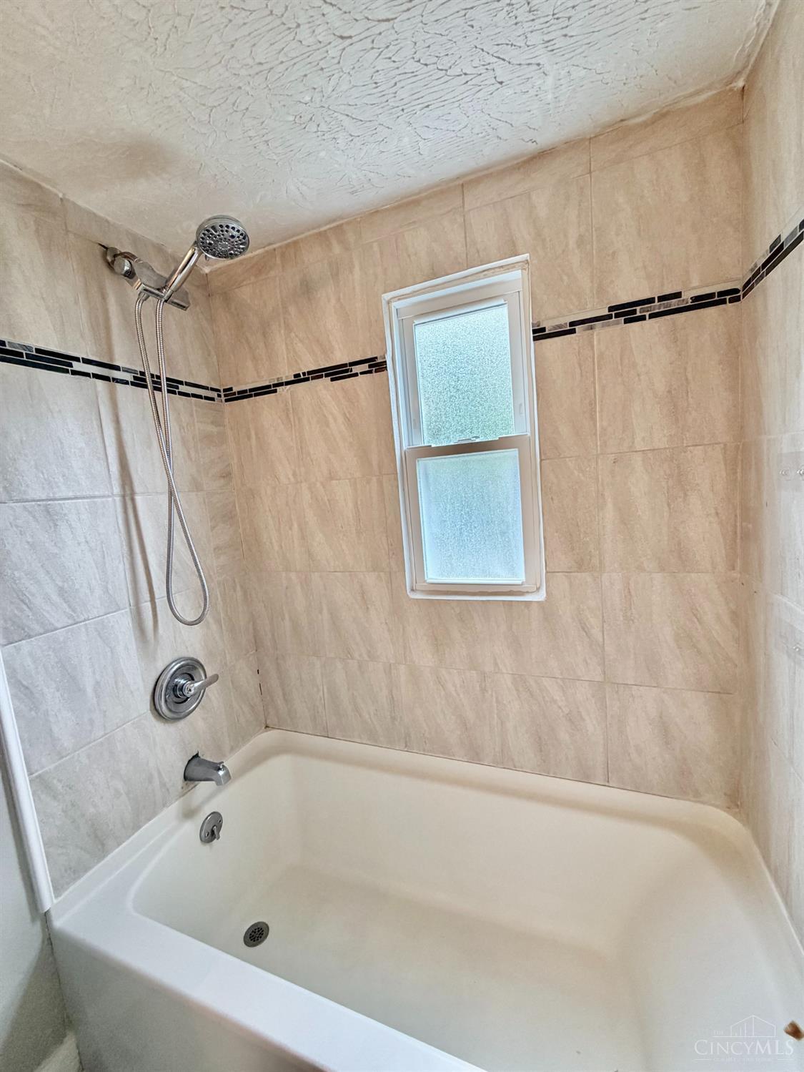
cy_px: 536
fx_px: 433
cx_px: 402
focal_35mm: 14
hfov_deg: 85.7
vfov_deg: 102.0
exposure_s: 1/120
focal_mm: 2.22
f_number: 2.2
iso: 250
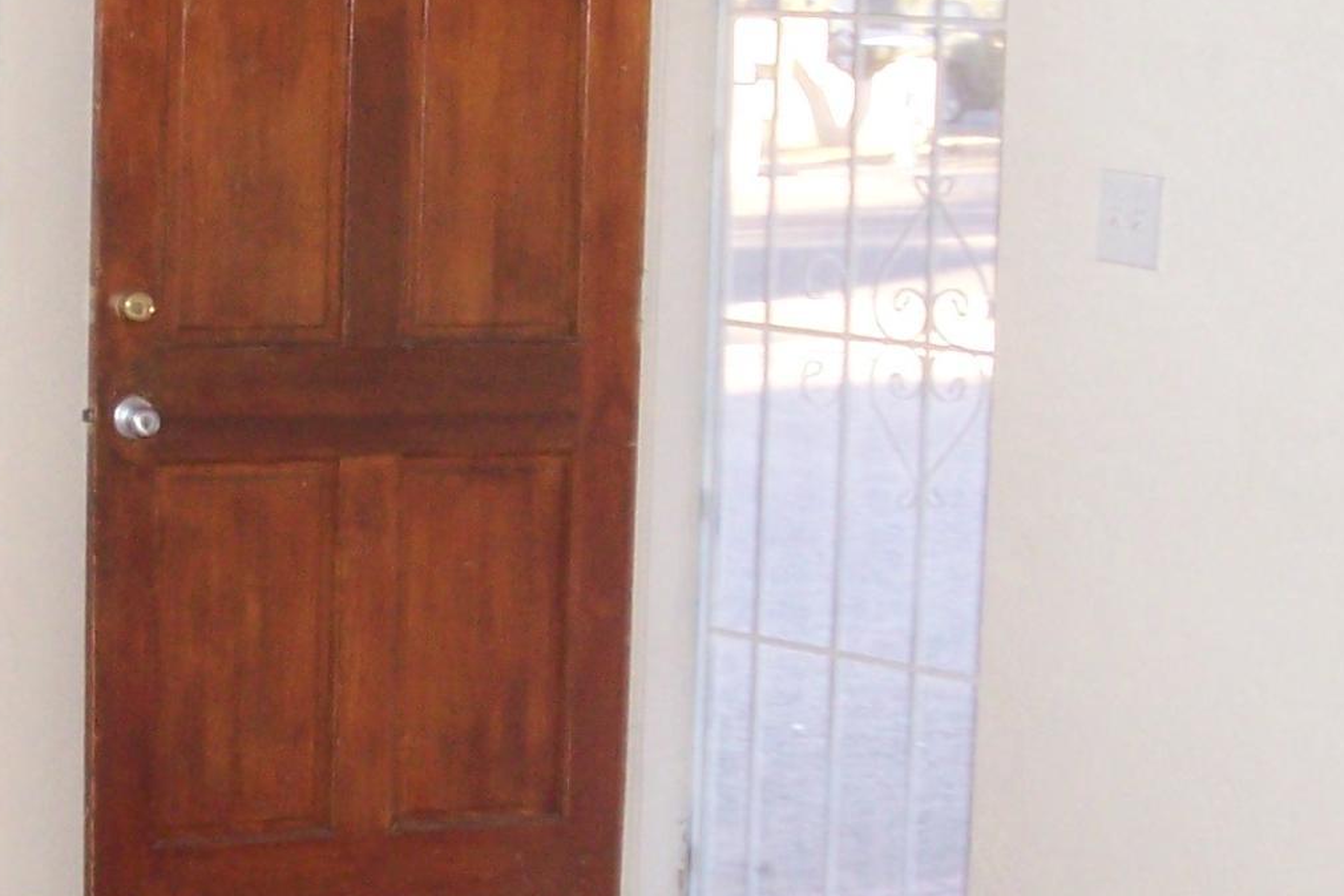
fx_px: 3920
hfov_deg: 19.3
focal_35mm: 105
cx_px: 356
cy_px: 491
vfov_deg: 13.0
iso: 160
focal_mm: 5.6
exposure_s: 1/60
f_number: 2.7
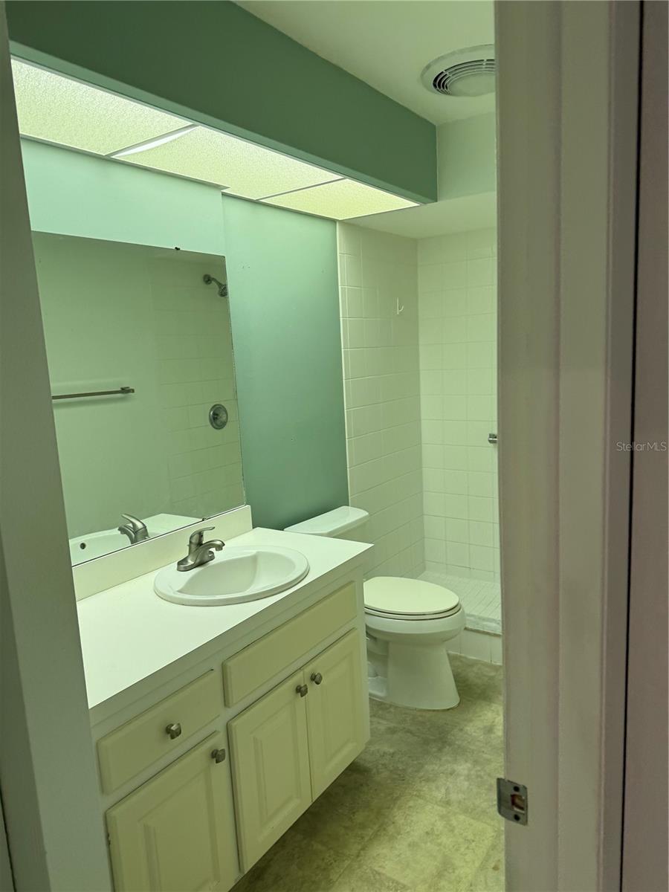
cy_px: 446
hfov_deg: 56.8
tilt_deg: -12.9
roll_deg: +2.0
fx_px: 618
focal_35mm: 24
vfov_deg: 71.6
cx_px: 334
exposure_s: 1/191
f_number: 1.78
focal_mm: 6.76
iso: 100
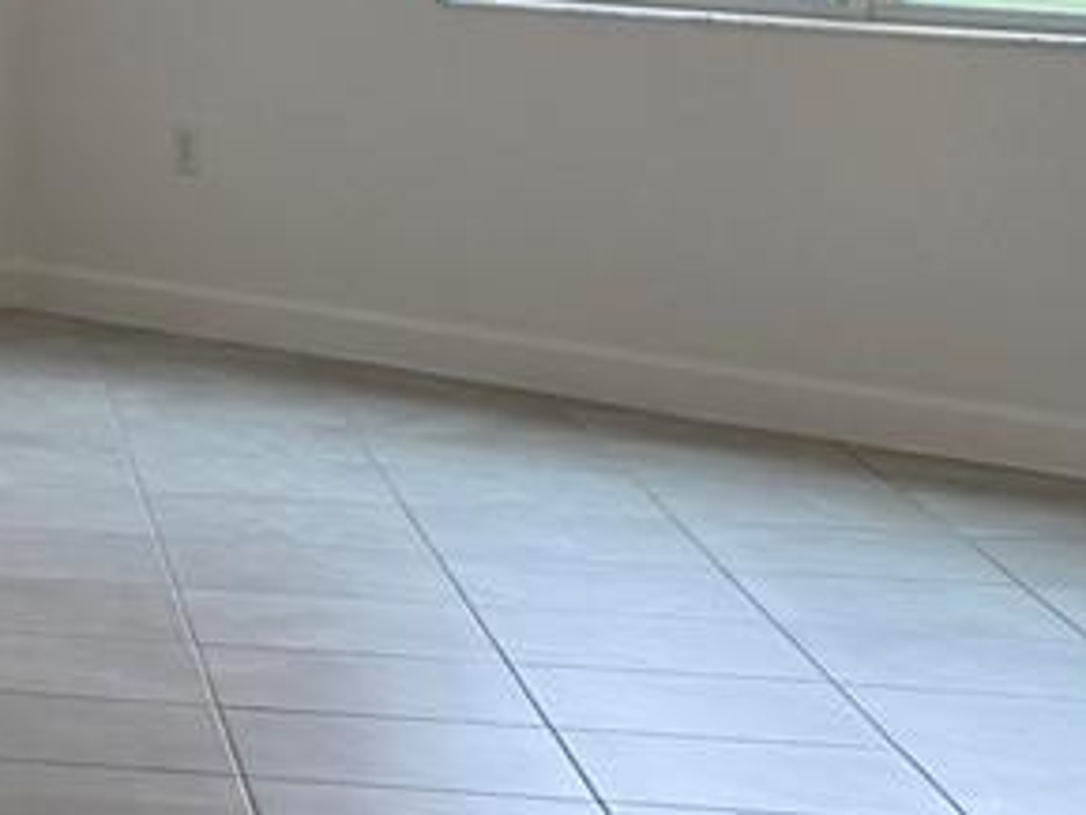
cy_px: -23
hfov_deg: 11.4
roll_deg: +0.2
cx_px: -1759
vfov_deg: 11.0
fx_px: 4174
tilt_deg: -4.0
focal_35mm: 133
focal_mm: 6.76
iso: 64
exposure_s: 1/120
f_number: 1.78
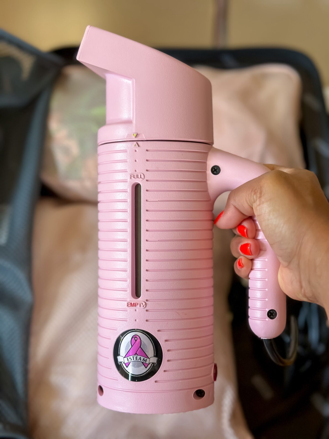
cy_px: 220
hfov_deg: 30.3
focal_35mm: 48
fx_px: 608
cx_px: 164
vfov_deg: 39.7
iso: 100
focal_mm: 6.86
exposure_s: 1/120
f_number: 1.8
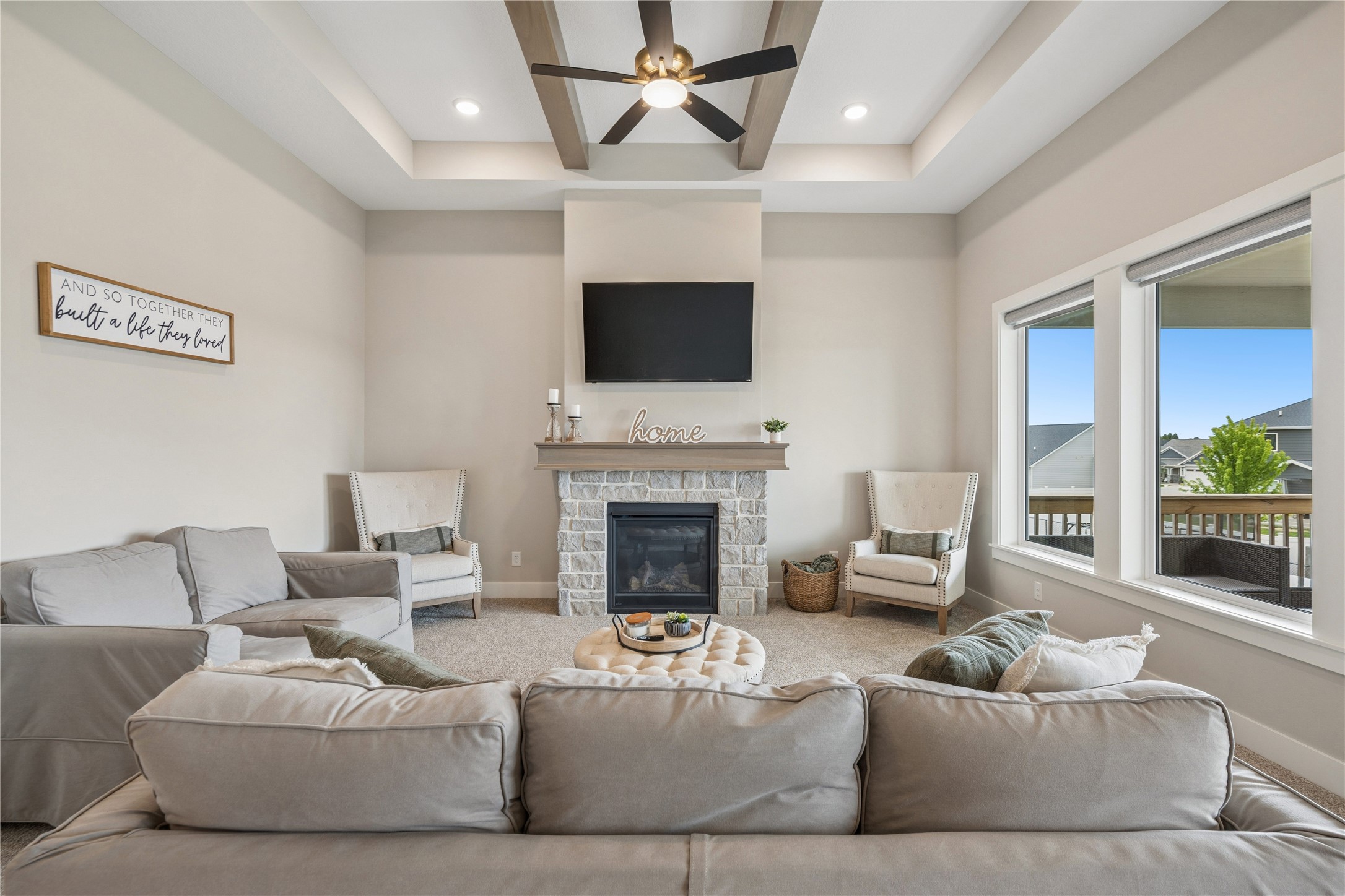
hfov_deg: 96.7
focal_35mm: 16
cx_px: 672
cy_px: 448
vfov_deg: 73.7
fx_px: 598
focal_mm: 16
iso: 400
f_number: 9
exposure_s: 1/15
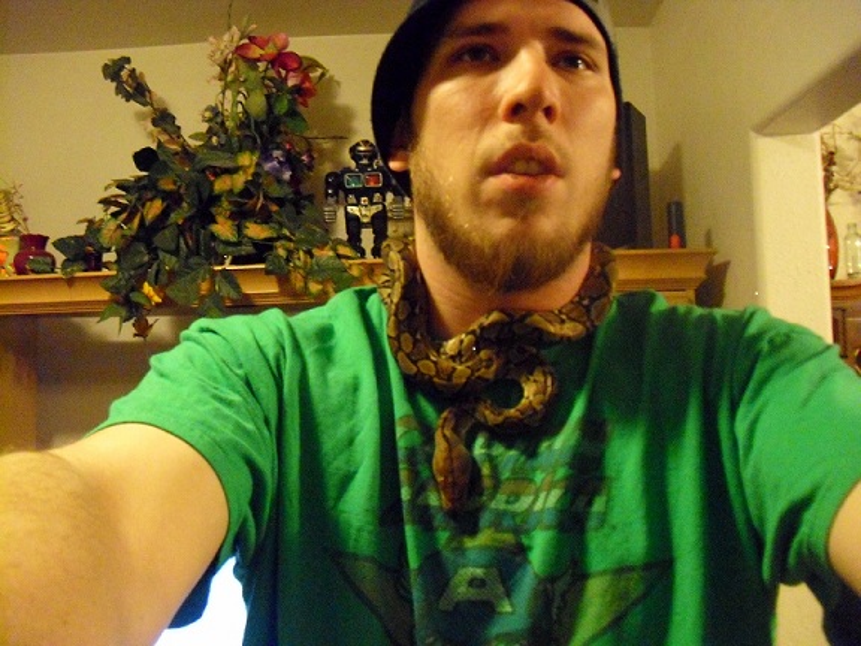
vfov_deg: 39.7
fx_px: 895
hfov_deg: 51.4
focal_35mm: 36
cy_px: 323
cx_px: 430
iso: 1600
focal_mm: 6.3
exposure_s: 1/40
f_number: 3.1
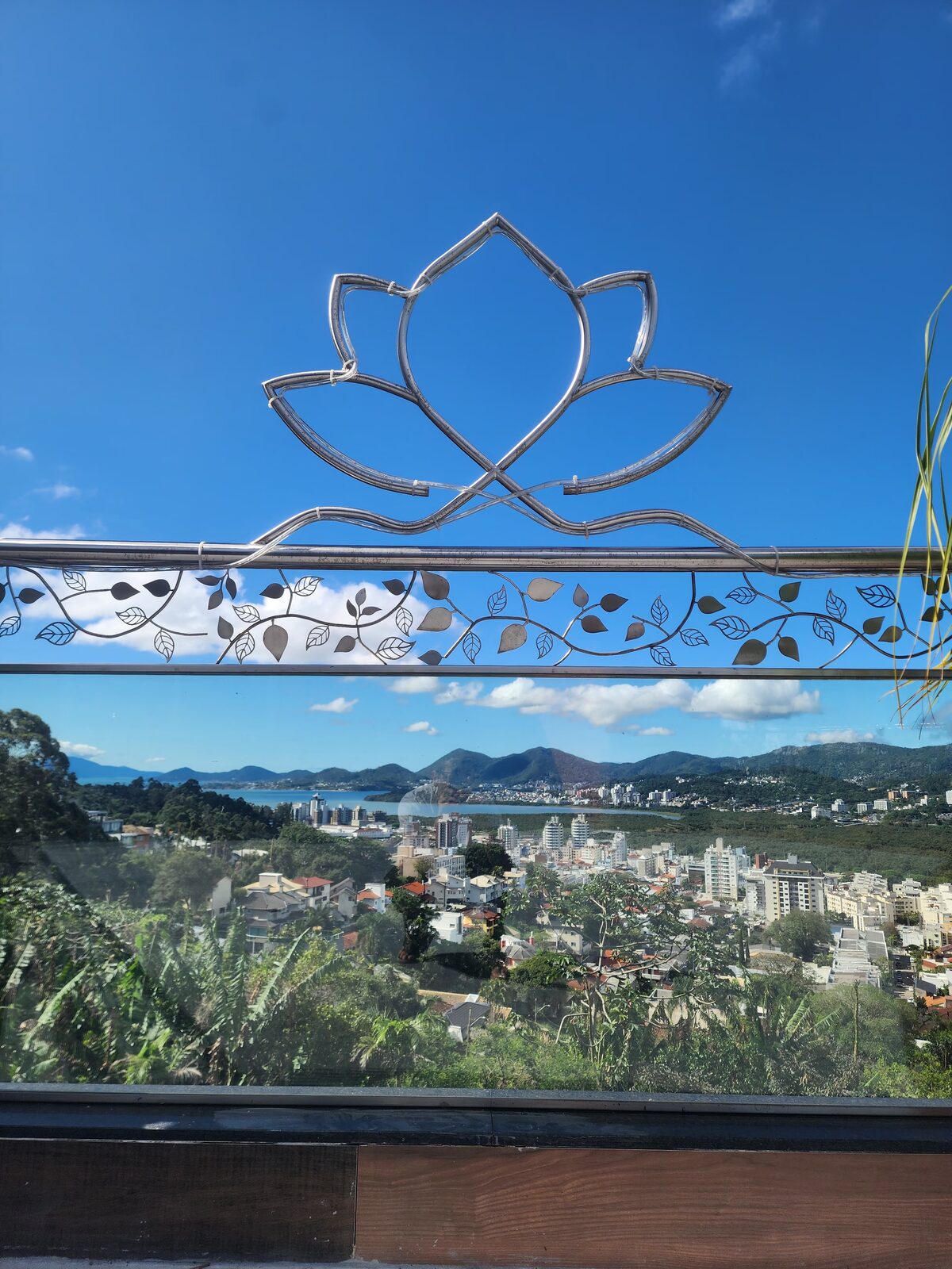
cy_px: 634
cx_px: 476
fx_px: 843
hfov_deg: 58.9
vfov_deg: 73.9
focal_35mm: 23
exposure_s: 1/981
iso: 12
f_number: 1.8
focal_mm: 6.4
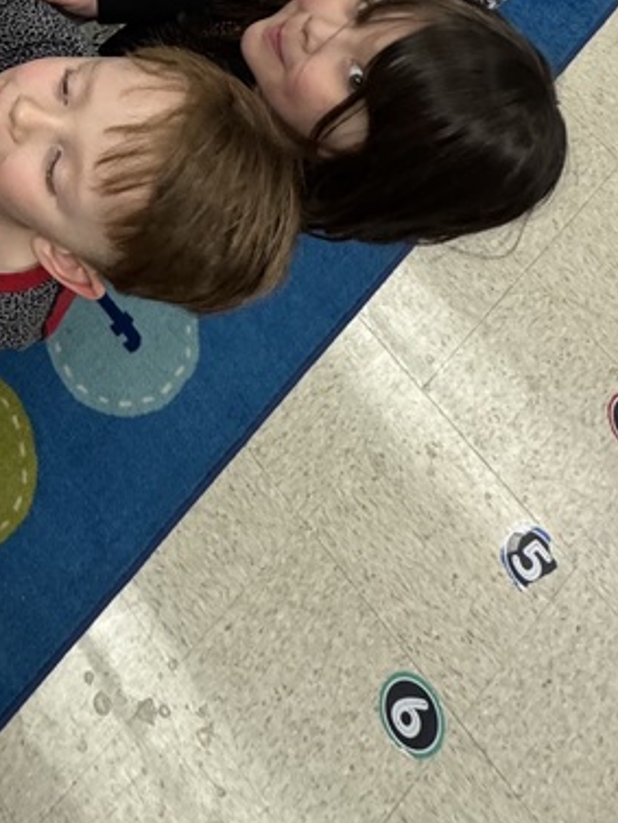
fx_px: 904
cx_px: -129
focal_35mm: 38
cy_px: -190
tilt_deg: -63.3
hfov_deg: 31.4
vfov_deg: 36.4
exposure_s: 1/60
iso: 320
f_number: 2.2
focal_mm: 2.22
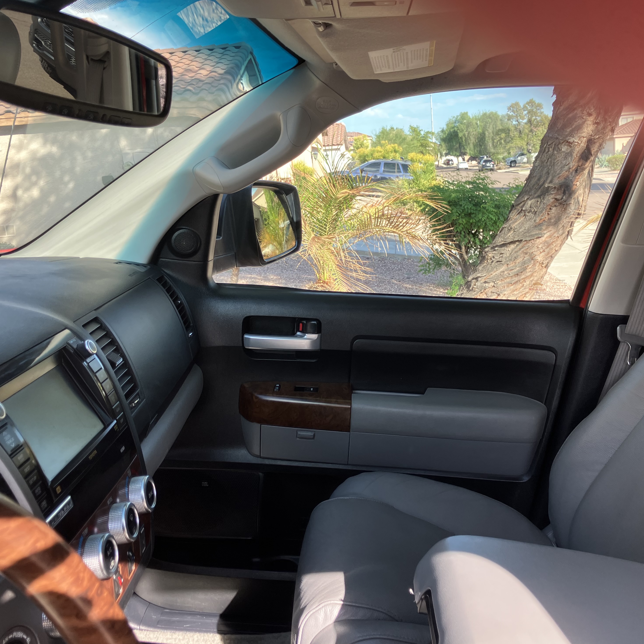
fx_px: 716
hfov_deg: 48.3
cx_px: 364
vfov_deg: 48.4
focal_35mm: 34
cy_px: 315
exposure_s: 1/185
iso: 25
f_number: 1.8
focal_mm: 3.99
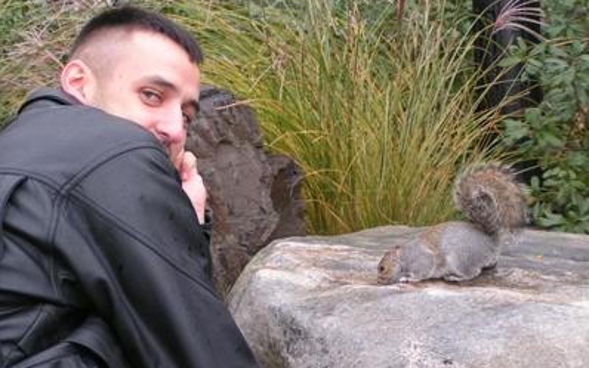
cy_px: 217
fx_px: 1557
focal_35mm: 97
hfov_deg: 21.4
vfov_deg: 13.5
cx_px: 294
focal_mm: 13.9
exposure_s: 1/100
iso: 160
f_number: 3.2
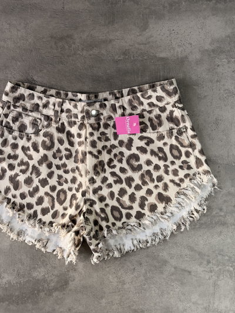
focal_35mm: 48
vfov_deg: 39.6
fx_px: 434
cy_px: 156
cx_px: 118
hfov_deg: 30.3
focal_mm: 6.76
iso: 100
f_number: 1.78
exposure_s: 1/78
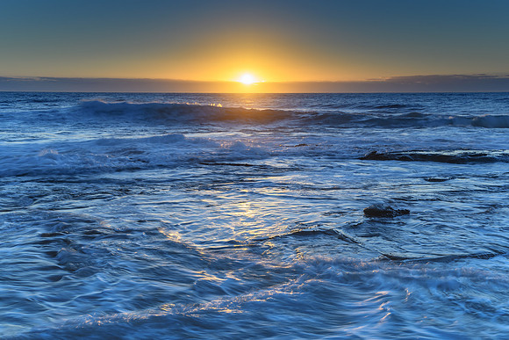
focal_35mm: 48
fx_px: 677
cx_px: 254
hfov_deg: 41.2
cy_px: 170
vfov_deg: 28.2
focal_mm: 31
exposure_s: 1/6
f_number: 7.1
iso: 50
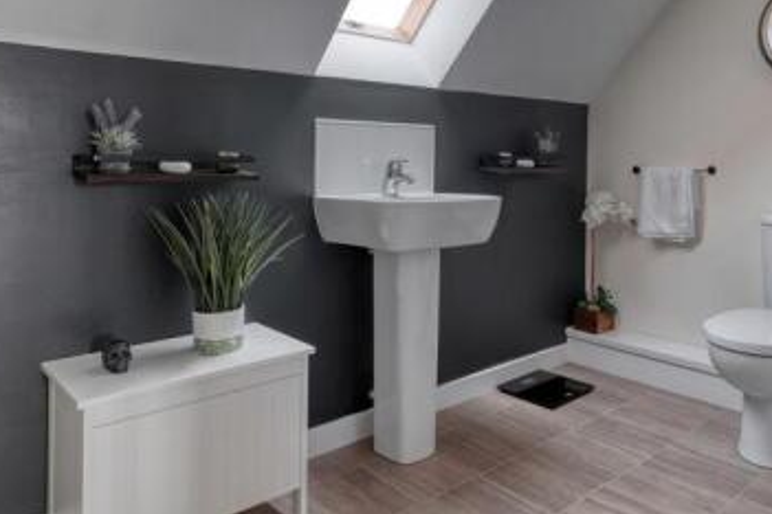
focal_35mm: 28
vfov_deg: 45.4
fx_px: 600
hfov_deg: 63.8
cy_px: 155
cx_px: 514
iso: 250
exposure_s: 1/15
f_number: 8
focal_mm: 10
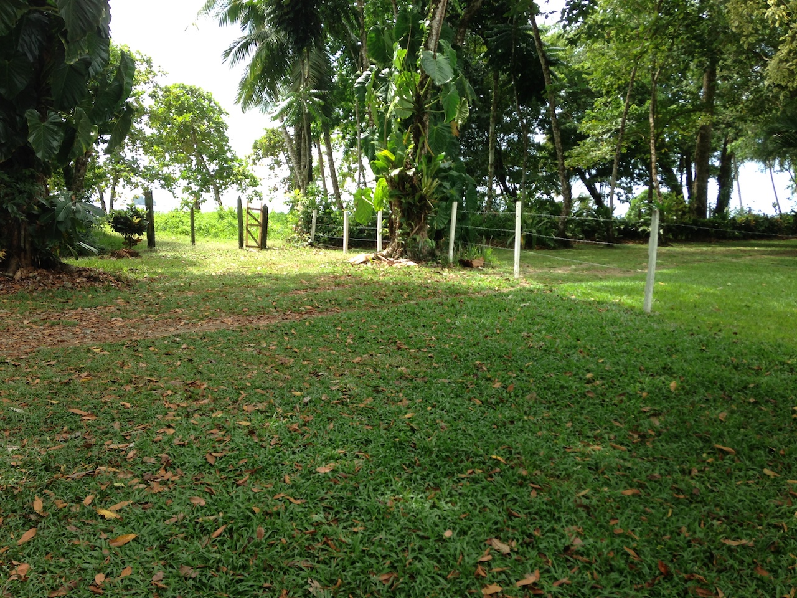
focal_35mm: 33
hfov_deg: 55.4
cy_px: 299
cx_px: 398
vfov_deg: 42.9
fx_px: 760
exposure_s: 1/374
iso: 50
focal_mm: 4.13
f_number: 2.4
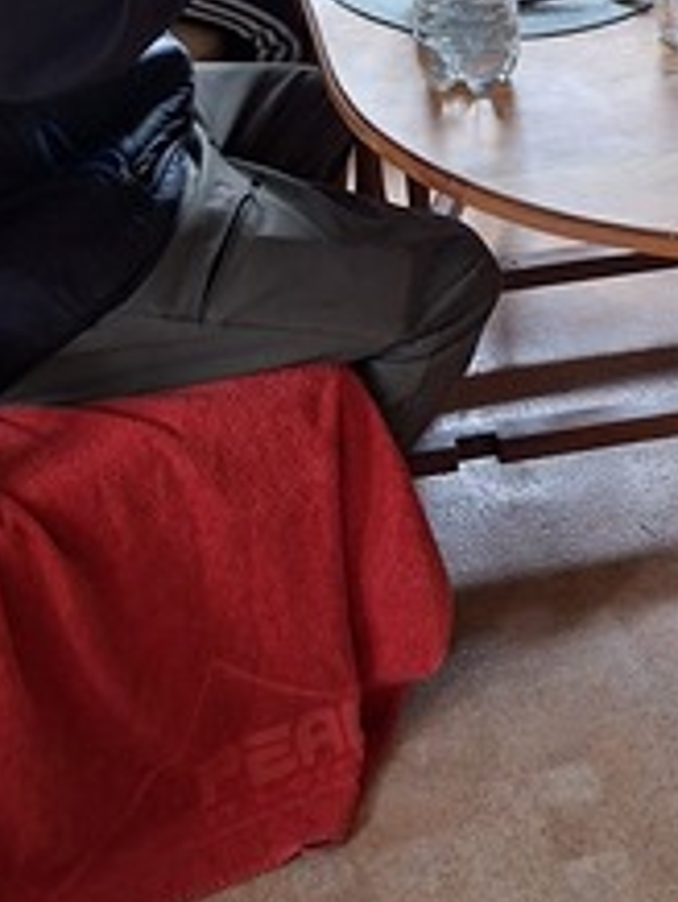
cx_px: 587
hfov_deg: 18.0
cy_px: -12
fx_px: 2111
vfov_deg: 23.1
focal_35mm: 81
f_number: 1.8
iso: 250
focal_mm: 5.54
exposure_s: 1/100
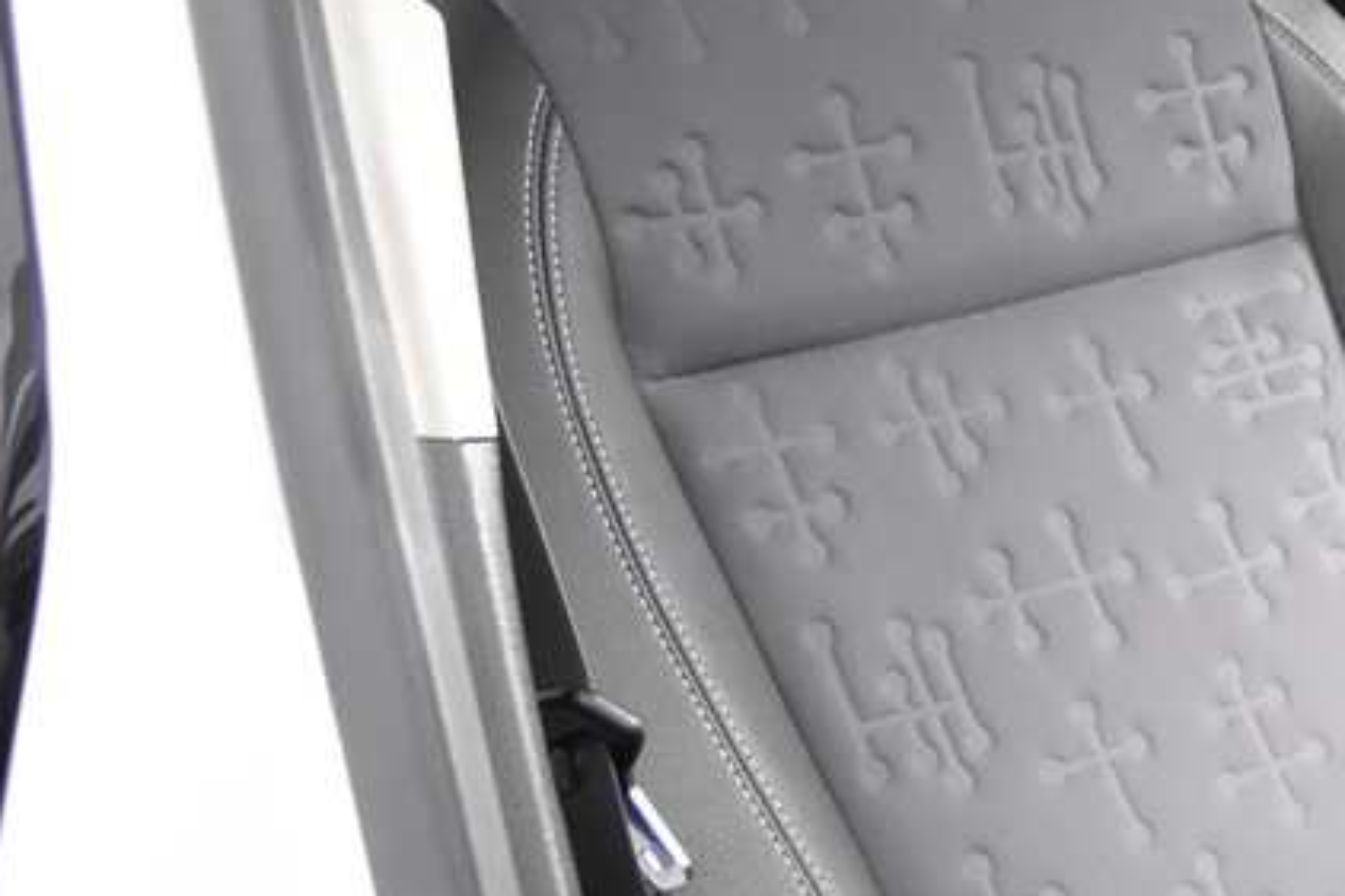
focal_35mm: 91
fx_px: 3398
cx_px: 1855
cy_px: 531
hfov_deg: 20.1
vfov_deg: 15.0
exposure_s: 1/30
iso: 2500
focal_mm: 20
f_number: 2.8
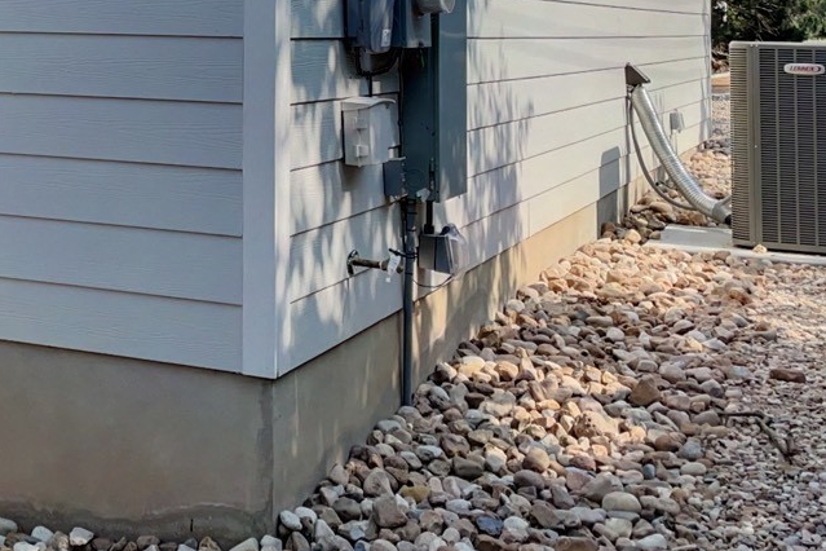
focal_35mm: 65
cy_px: -36
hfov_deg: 29.3
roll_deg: -1.3
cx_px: 36
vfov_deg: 20.1
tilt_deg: +3.2
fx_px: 1491
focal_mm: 4.2
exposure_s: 1/3205
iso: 50
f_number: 1.6
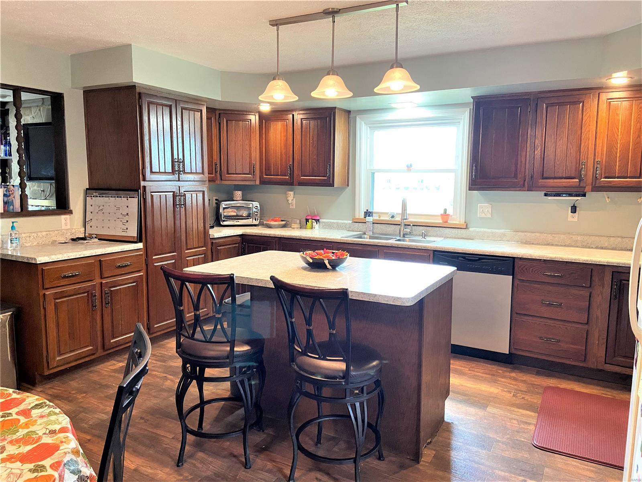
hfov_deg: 67.3
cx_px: 321
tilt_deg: -6.3
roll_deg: -0.5
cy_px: 241
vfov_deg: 53.1
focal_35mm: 26
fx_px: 482
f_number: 1.8
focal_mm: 4.25
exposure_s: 1/60
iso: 250
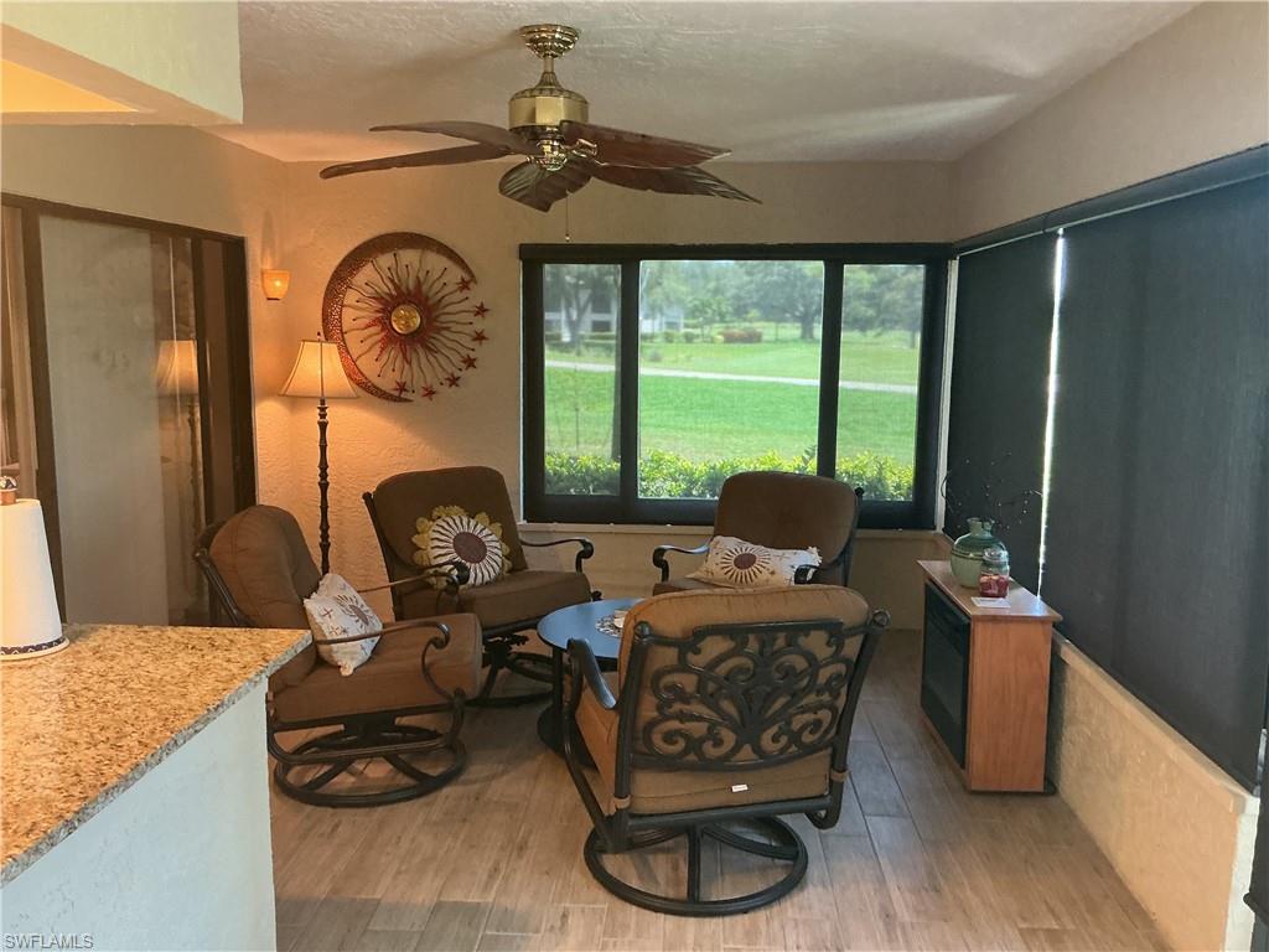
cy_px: 476
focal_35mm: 29
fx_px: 1063
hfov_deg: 61.7
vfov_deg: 48.2
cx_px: 634
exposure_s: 1/60
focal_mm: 3
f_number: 1.8
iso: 200
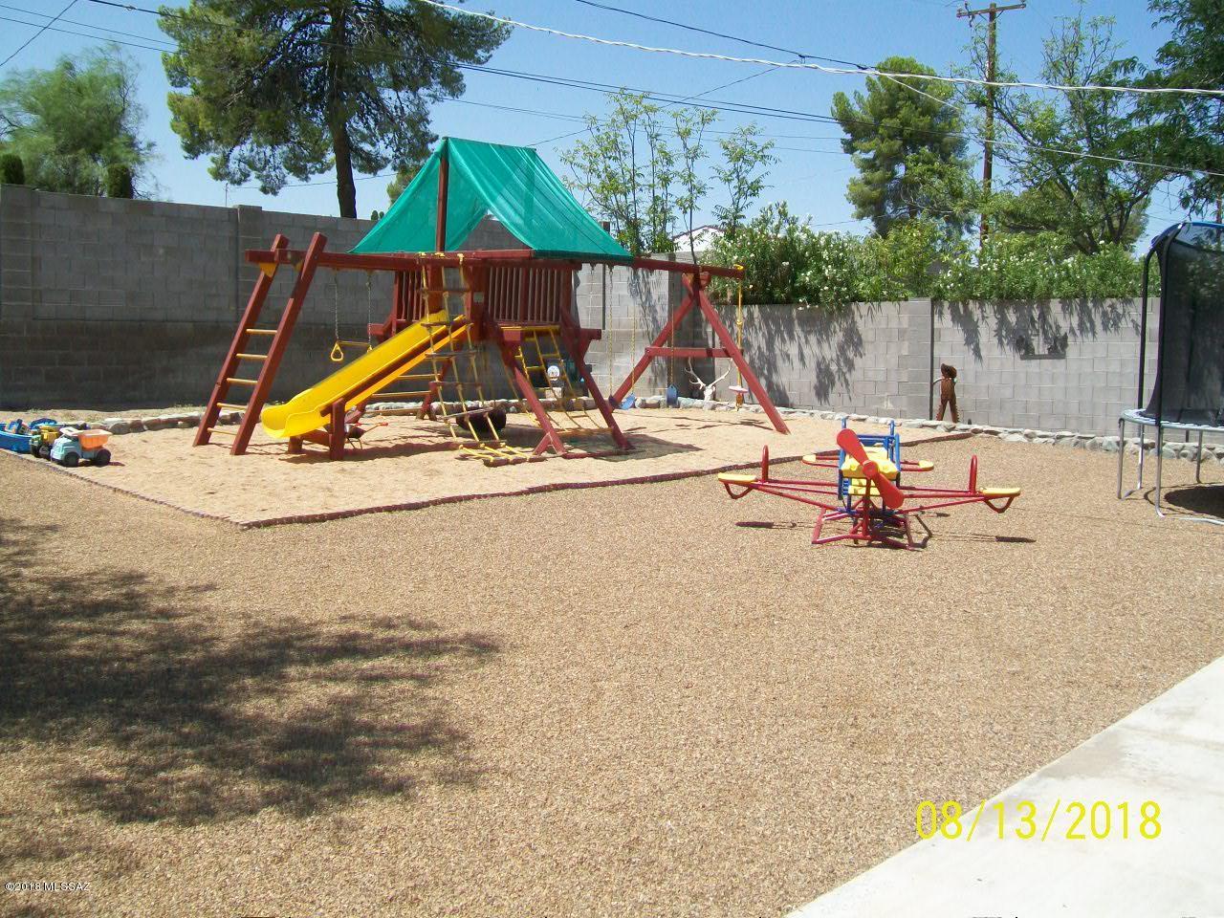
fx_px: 1202
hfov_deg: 54.0
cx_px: 612
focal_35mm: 34
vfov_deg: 41.8
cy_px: 459
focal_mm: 6.1
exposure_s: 1/400
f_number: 4.9
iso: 64
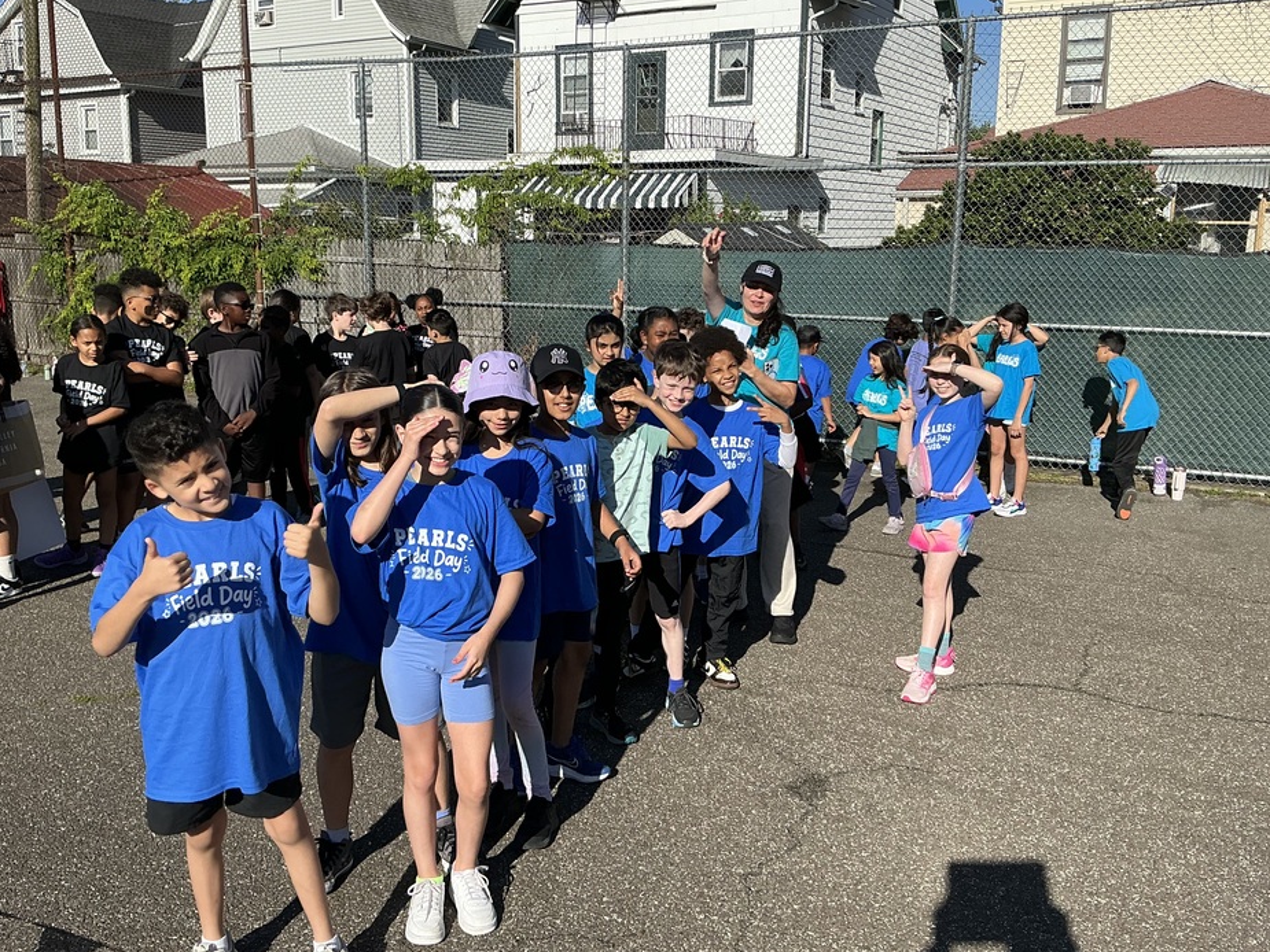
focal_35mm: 31
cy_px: 455
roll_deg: -0.9
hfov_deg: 58.3
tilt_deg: -10.7
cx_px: 615
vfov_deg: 45.4
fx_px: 1137
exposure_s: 1/1912
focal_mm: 3
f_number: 1.8
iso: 25
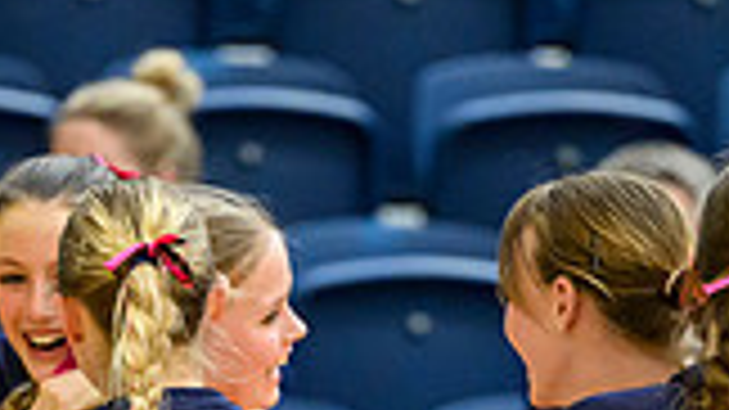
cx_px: 412
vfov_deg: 1.2
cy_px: 728
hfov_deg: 2.1
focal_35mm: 1035
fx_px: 20000
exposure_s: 1/800
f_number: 2.8
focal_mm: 200
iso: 4000
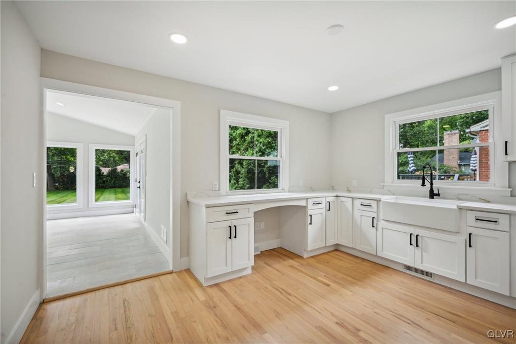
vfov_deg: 73.7
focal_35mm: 16
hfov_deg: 96.8
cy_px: 172
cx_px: 258
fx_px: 229
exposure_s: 1/60
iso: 400
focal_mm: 16
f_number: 8
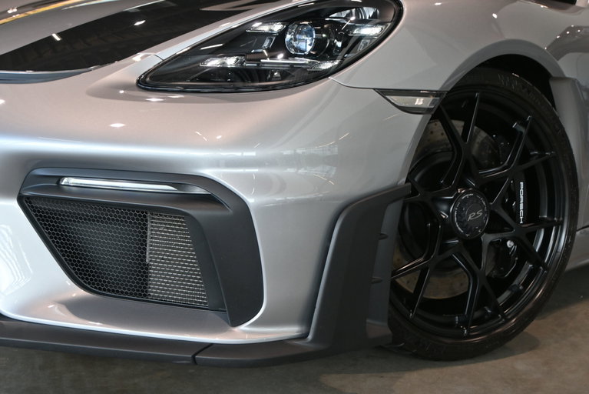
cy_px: 197
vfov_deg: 27.3
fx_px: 810
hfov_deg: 40.0
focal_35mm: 50
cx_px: 294
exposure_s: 1/250
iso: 400
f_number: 5
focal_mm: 33
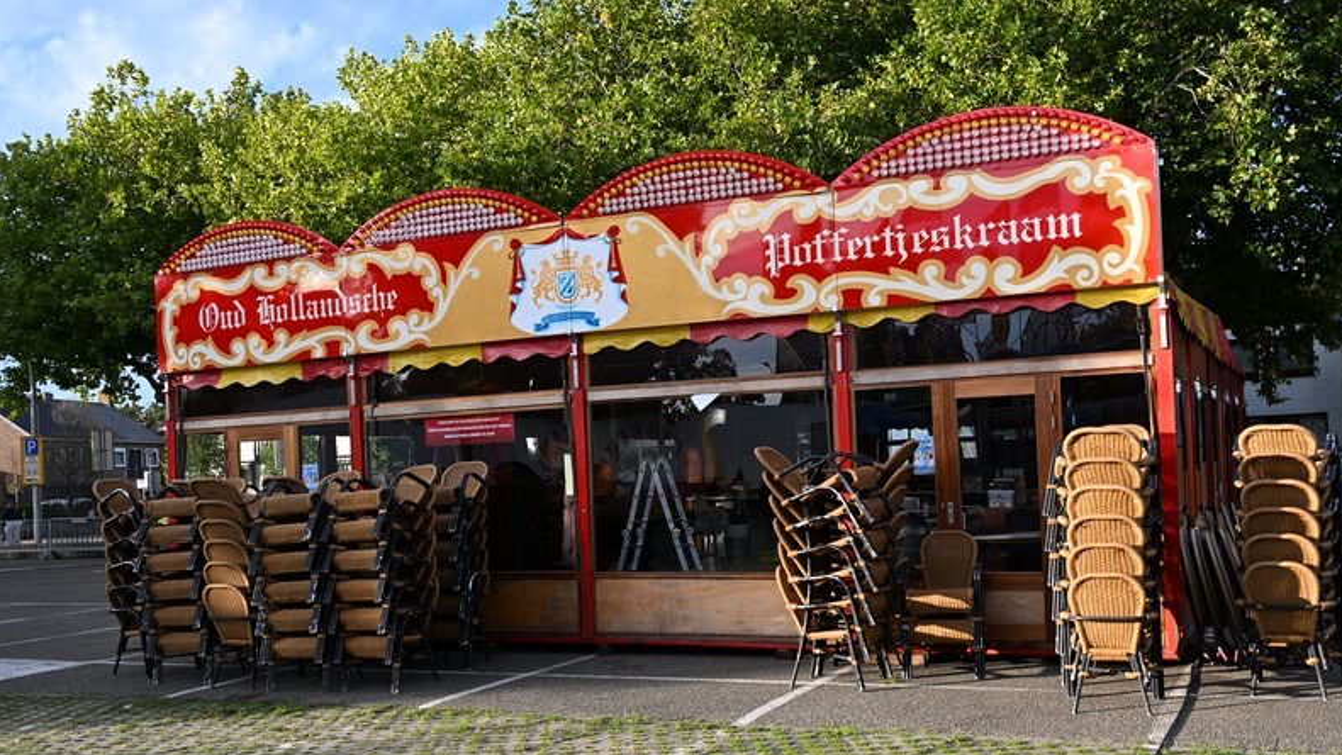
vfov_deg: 32.3
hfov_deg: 54.6
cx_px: 675
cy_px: 439
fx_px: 1300
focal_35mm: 37
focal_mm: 23
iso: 160
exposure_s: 1/250
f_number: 5.6
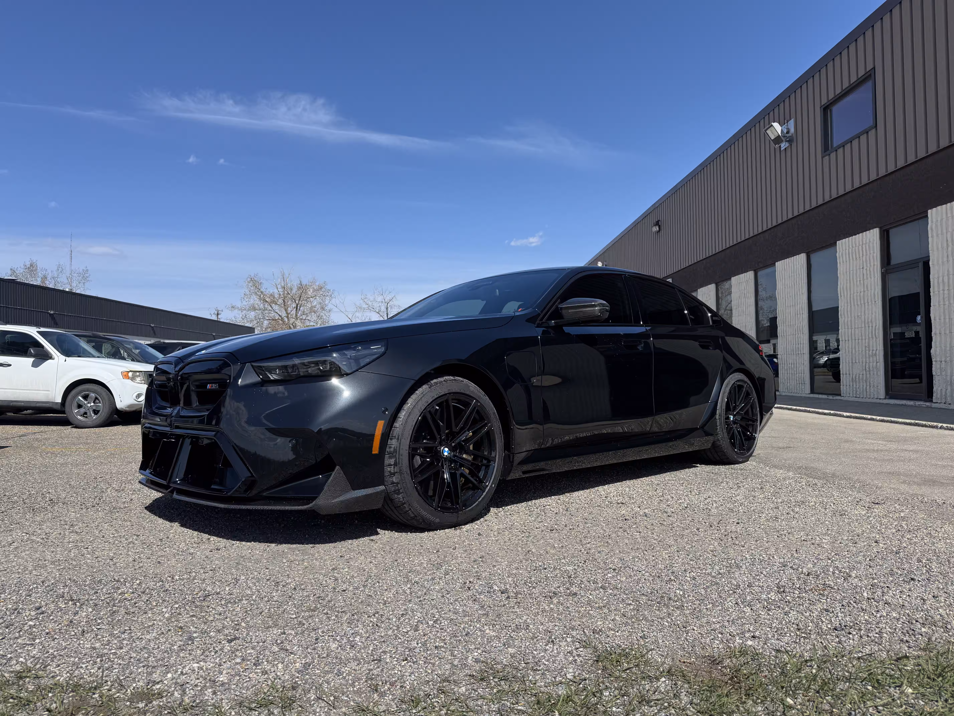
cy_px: 358
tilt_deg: +0.8
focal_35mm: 24
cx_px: 477
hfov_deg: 71.6
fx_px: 661
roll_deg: +1.8
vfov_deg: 56.8
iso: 80
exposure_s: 1/4950
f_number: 1.78
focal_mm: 6.76
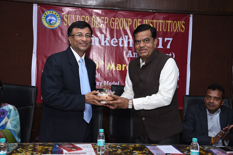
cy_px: 78
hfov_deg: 42.7
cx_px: 116
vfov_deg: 29.2
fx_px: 298
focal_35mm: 46
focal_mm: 46
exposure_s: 1/160
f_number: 7.1
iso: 1600
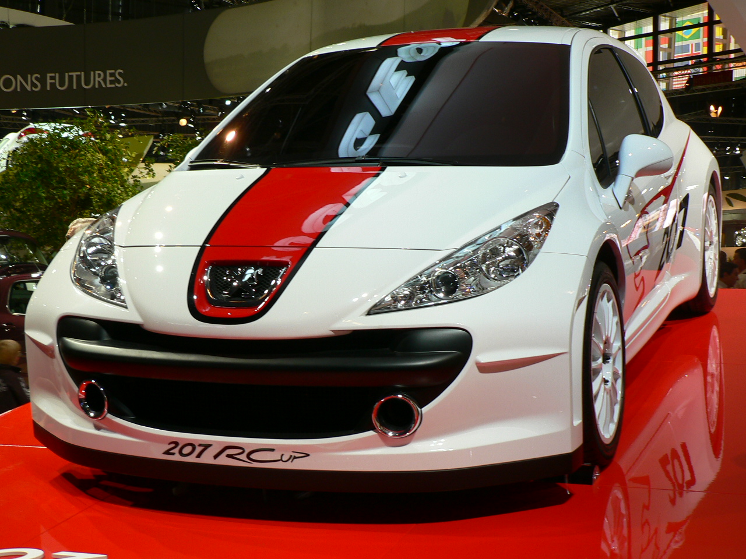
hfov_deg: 31.7
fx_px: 1315
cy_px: 280
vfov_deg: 24.0
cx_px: 373
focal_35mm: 61
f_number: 3.2
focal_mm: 10.2
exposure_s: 1/40
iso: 80
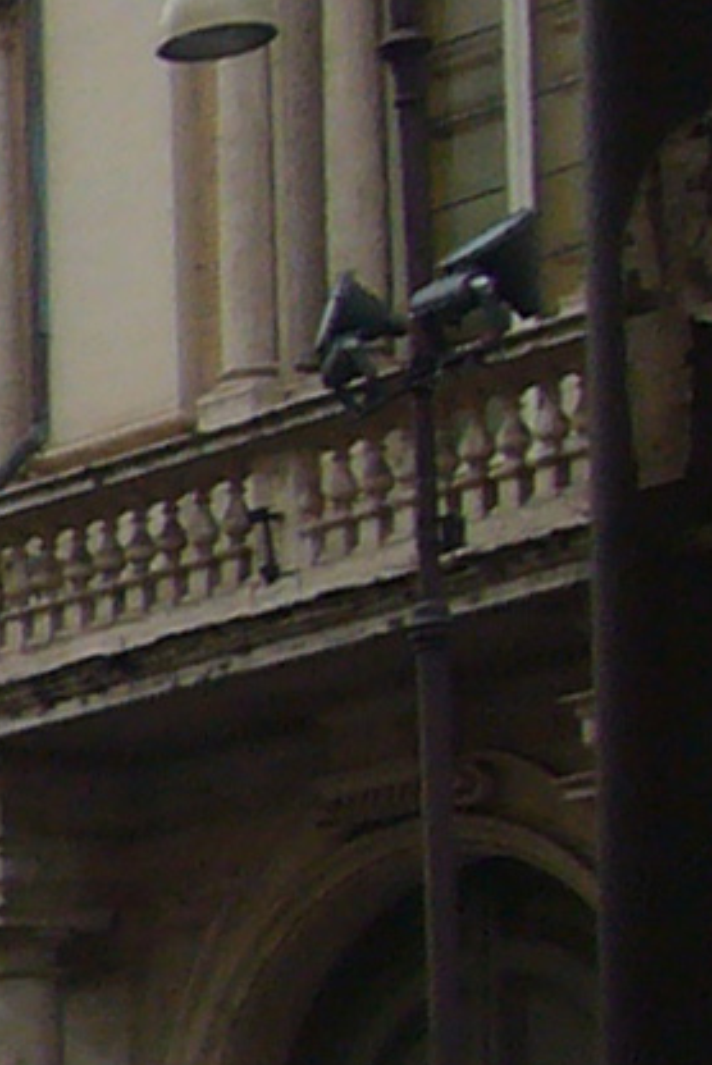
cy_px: 855
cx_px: -2310
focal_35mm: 197
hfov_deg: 5.8
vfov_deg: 10.4
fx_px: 5834
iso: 80
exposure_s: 1/125
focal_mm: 4.6
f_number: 5.6
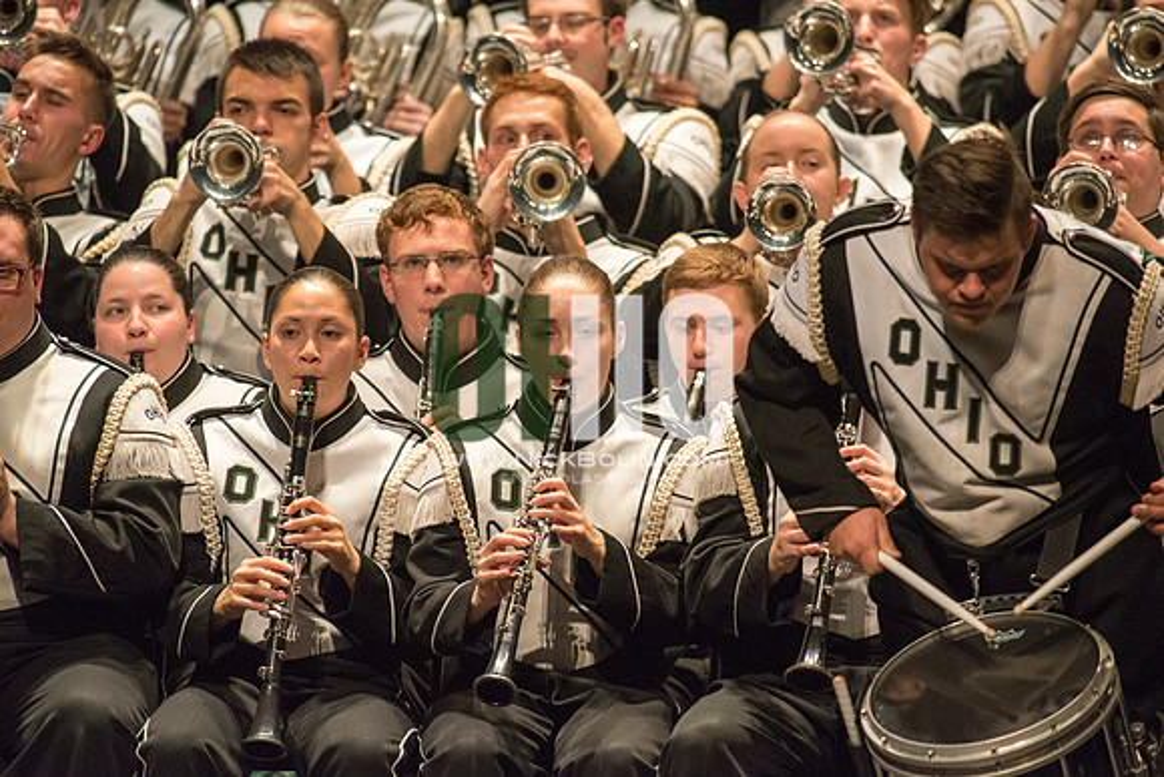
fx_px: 19404
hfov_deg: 3.4
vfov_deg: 2.3
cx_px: 582
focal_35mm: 600
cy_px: 388
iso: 4000
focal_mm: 600
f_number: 5.6
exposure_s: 1/320
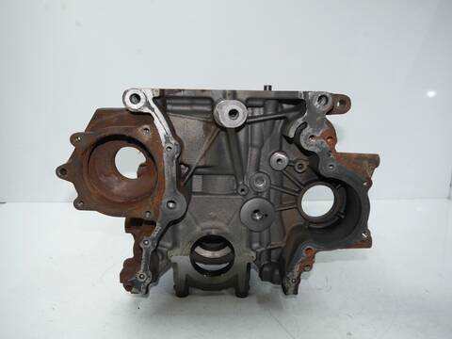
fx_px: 366
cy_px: 170
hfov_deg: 63.4
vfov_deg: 49.7
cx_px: 226
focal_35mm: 28
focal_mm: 14
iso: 400
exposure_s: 1/60
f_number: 4
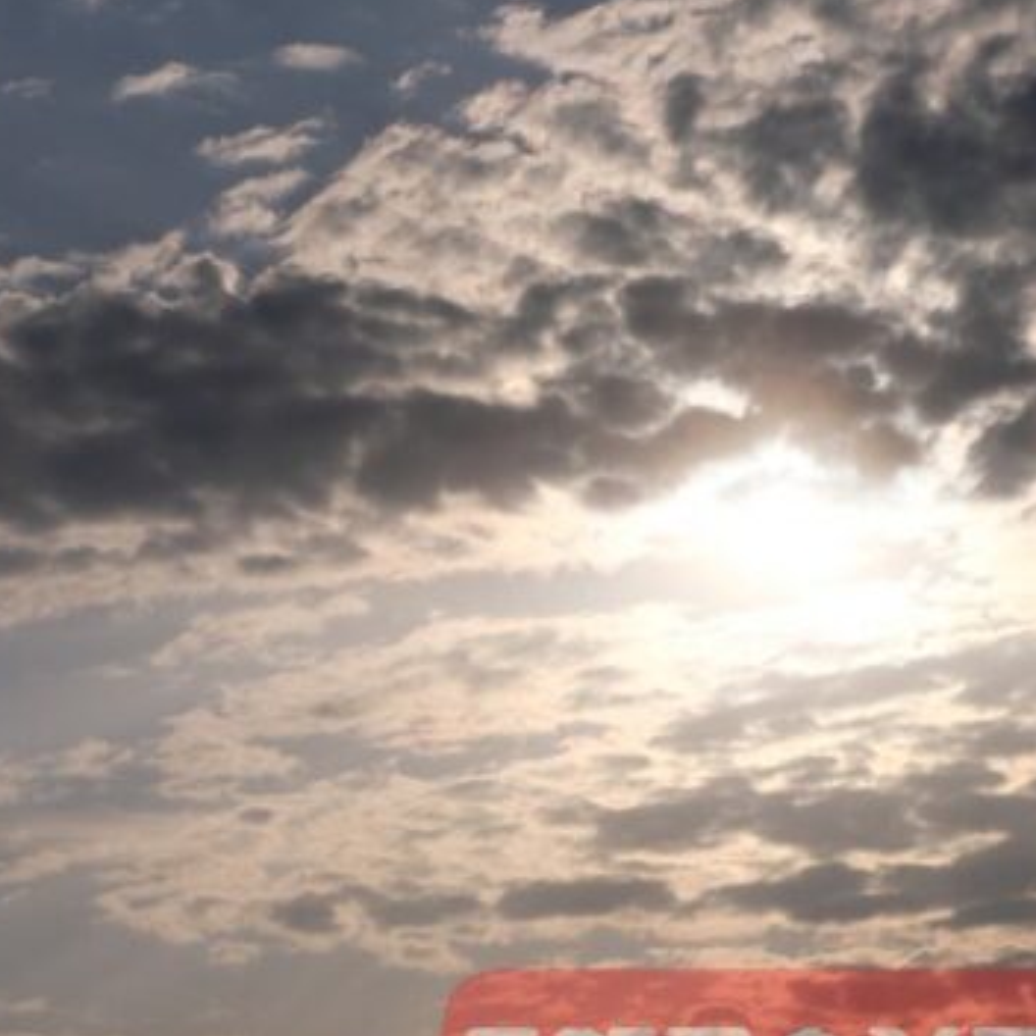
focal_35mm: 126
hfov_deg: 13.8
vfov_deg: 13.8
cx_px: 703
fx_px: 4266
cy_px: 522
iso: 400
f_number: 18
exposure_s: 1/1500
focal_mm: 50
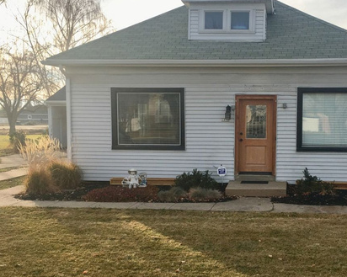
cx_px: 241
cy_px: 160
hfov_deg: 41.3
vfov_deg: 34.0
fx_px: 452
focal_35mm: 44
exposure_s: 1/680
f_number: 2.2
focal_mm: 4.15
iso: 25
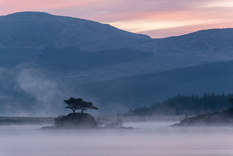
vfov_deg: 6.9
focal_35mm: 200
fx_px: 1295
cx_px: 116
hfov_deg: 10.3
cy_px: 78
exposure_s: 1/200
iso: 2500
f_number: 8
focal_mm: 200
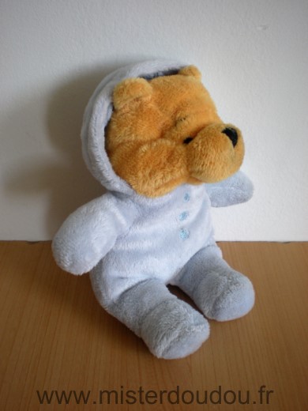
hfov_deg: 37.7
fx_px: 451
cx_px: 154
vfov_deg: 49.0
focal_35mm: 38
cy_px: 206
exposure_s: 1/53.2
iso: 107
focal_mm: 6.3
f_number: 3.1
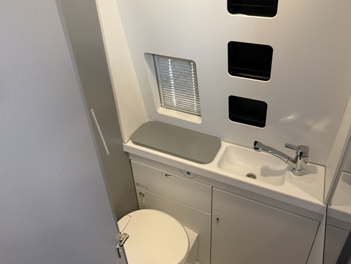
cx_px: 192
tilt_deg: -33.1
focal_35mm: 28
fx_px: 284
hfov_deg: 63.3
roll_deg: +1.9
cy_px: 110
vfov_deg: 49.5
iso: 320
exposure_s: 1/72
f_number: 2.2
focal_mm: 2.22
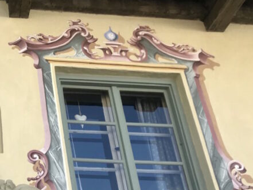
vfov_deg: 22.1
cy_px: 169
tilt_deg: +28.1
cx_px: -28
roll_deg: +1.2
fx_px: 475
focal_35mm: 65
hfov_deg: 27.2
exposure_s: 1/567
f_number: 1.8
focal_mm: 3.99
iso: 20
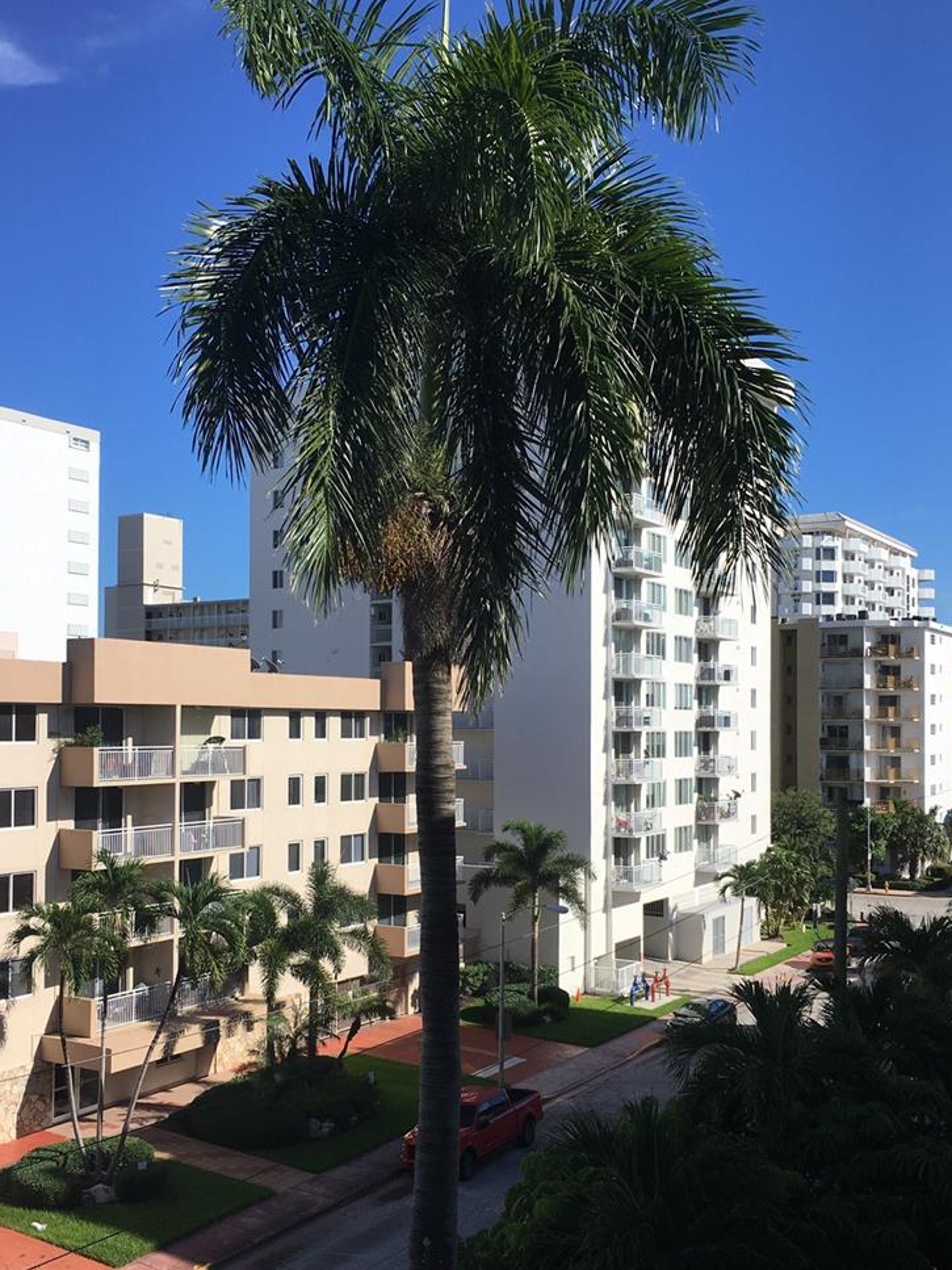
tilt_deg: +0.9
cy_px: 701
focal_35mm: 36
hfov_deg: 39.6
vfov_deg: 51.3
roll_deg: +0.1
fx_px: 1320
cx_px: 403
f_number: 2.2
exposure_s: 1/2198
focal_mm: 4.15
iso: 25
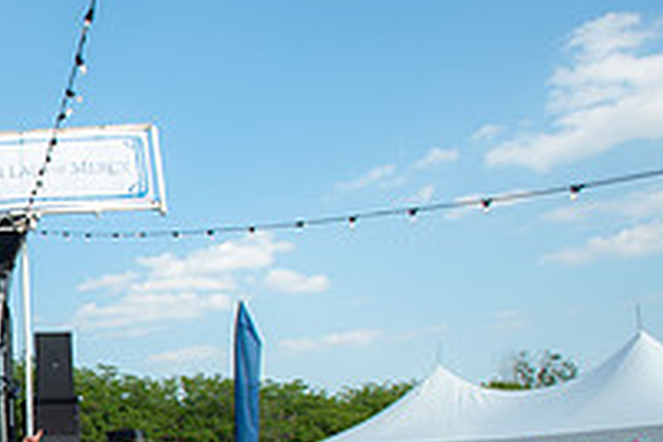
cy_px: 406
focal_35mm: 49
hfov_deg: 30.8
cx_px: -214
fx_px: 902
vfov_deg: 26.5
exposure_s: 1/200
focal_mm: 17
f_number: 5.6
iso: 100
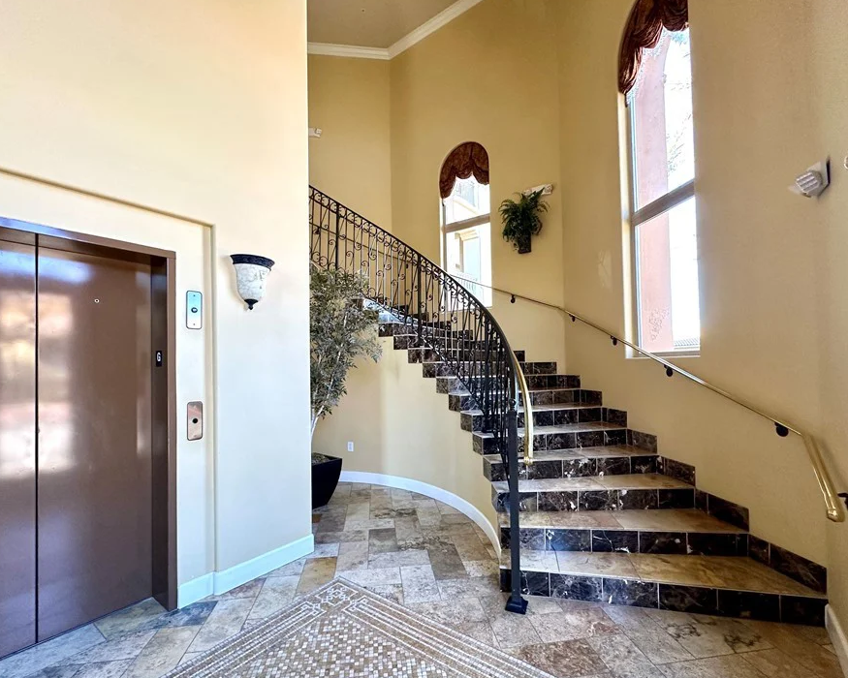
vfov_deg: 80.3
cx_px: 429
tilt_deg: +1.0
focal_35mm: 16
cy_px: 358
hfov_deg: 93.1
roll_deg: +1.4
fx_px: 402
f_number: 2.2
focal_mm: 2.22
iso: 200
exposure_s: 1/99
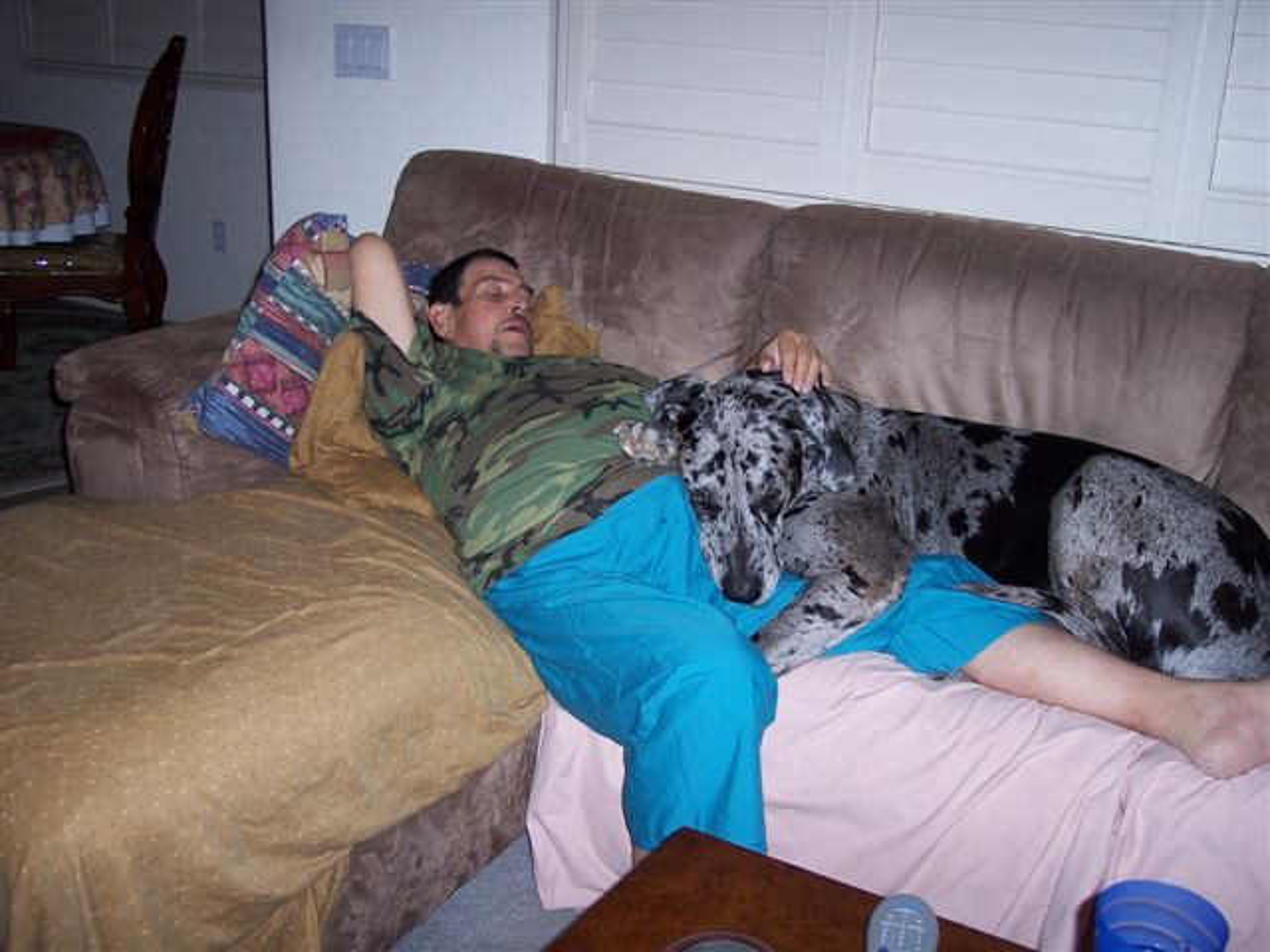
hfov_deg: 47.9
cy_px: 476
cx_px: 635
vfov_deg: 36.8
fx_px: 1431
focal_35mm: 39
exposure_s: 1/60
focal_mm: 8
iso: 100
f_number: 2.8
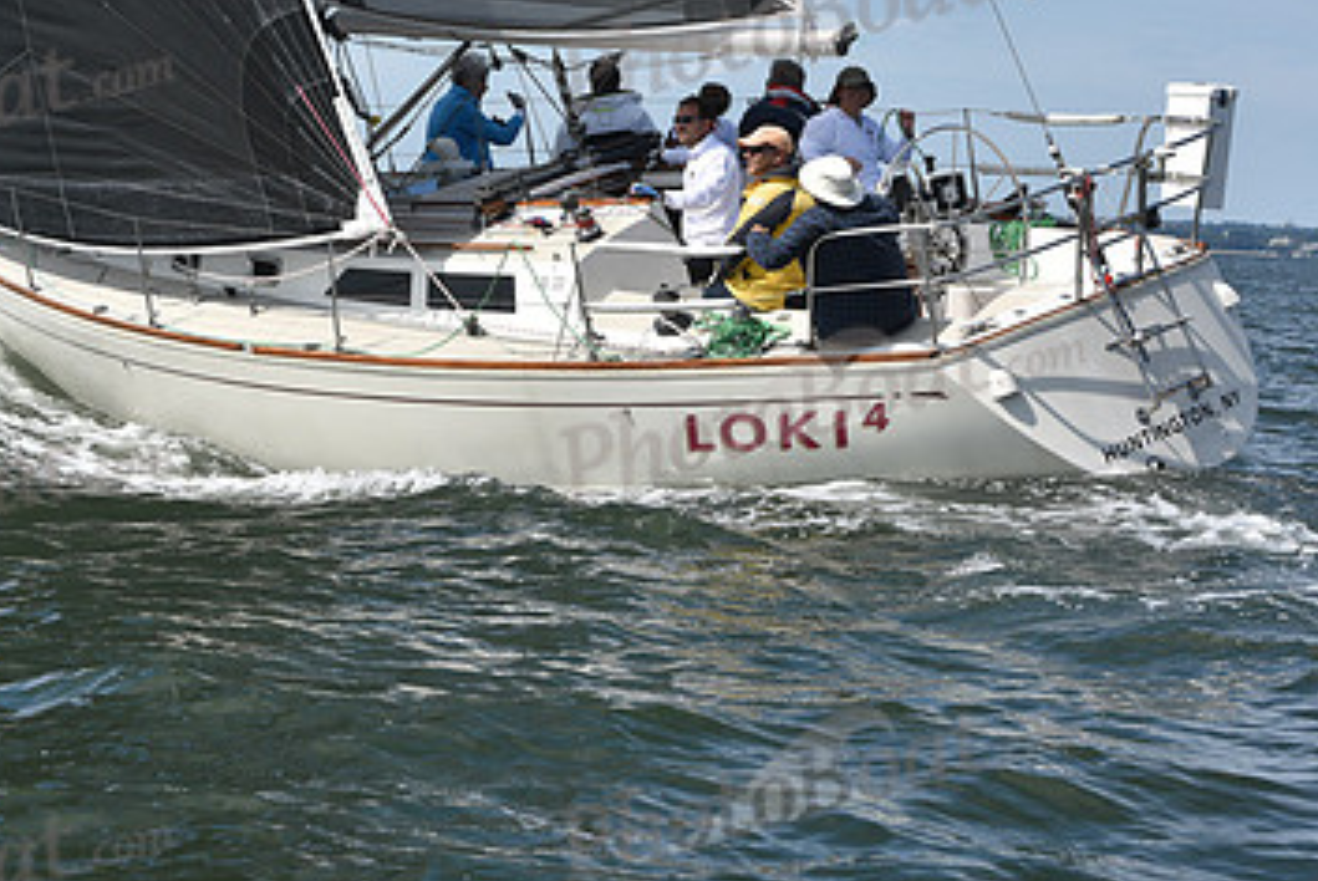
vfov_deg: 11.9
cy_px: 263
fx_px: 4214
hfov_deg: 17.7
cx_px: 370
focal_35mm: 115
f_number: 10
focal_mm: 70
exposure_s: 1/1000
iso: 320
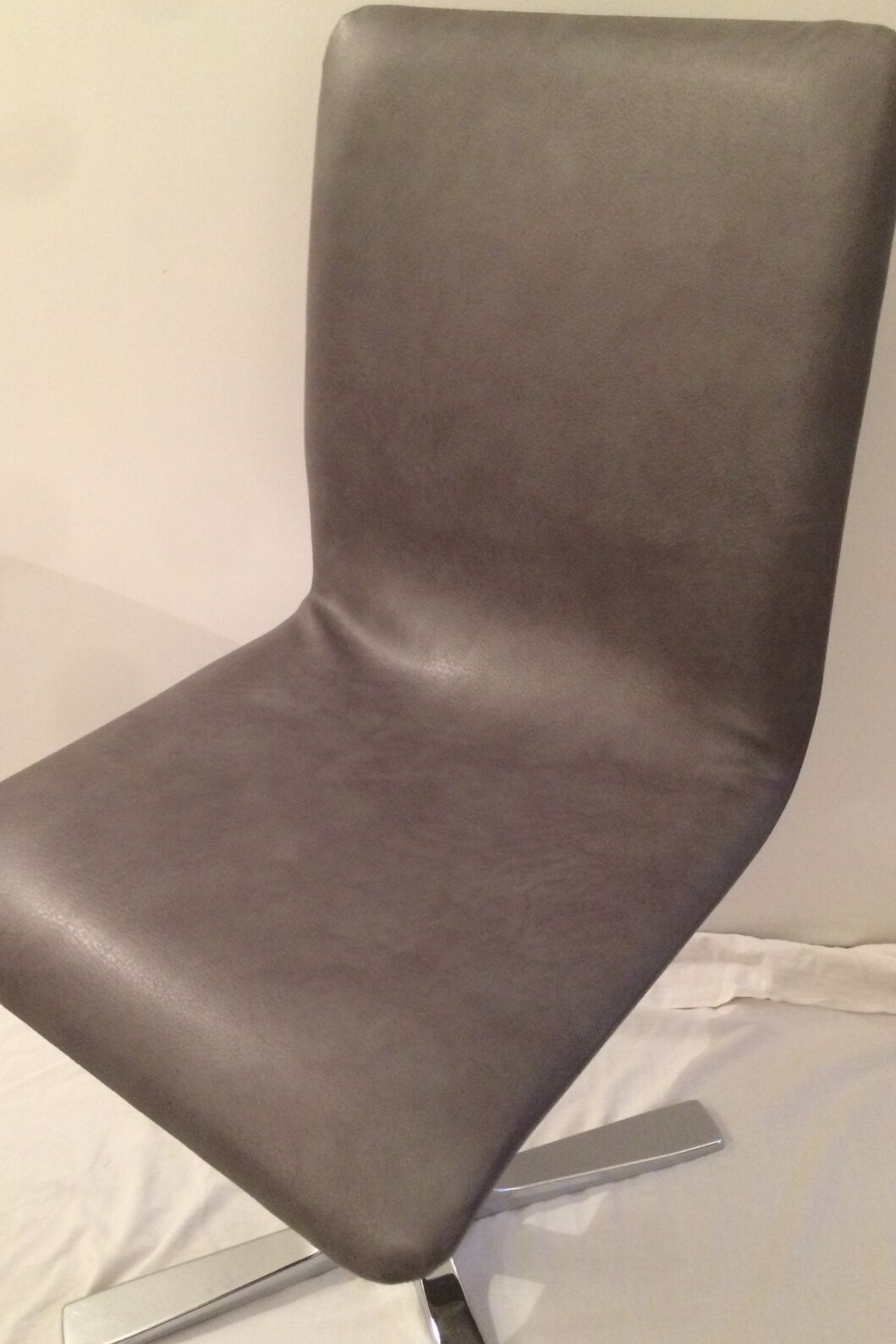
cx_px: 410
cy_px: 675
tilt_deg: -33.2
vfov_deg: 60.3
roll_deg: +3.7
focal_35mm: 31
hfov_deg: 42.3
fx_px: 1157
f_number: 2.2
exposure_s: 1/25
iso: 320
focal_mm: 4.15
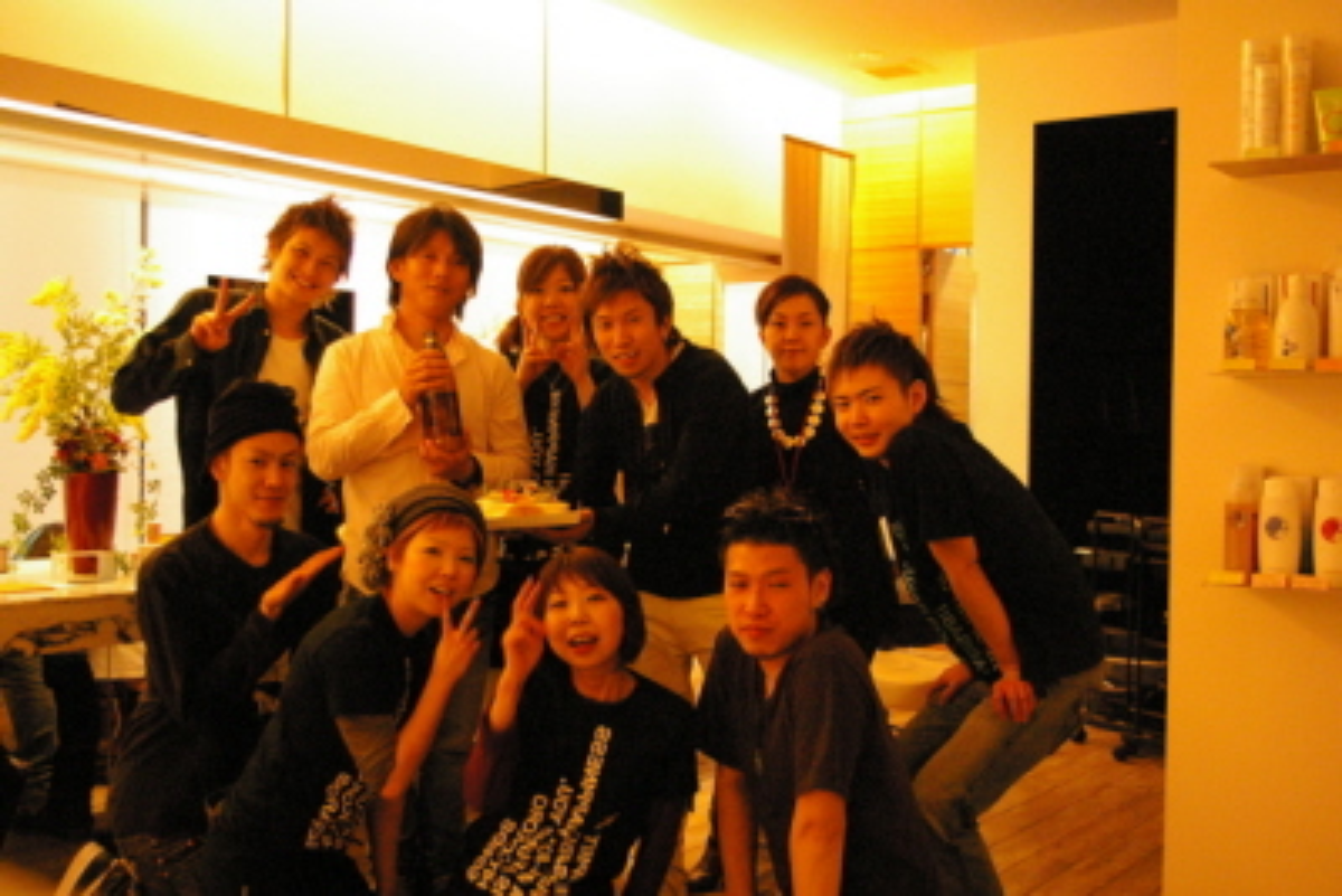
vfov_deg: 34.2
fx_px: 1454
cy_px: 448
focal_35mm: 39
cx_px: 671
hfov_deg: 49.5
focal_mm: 26
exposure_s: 1/60
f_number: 4
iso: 3200
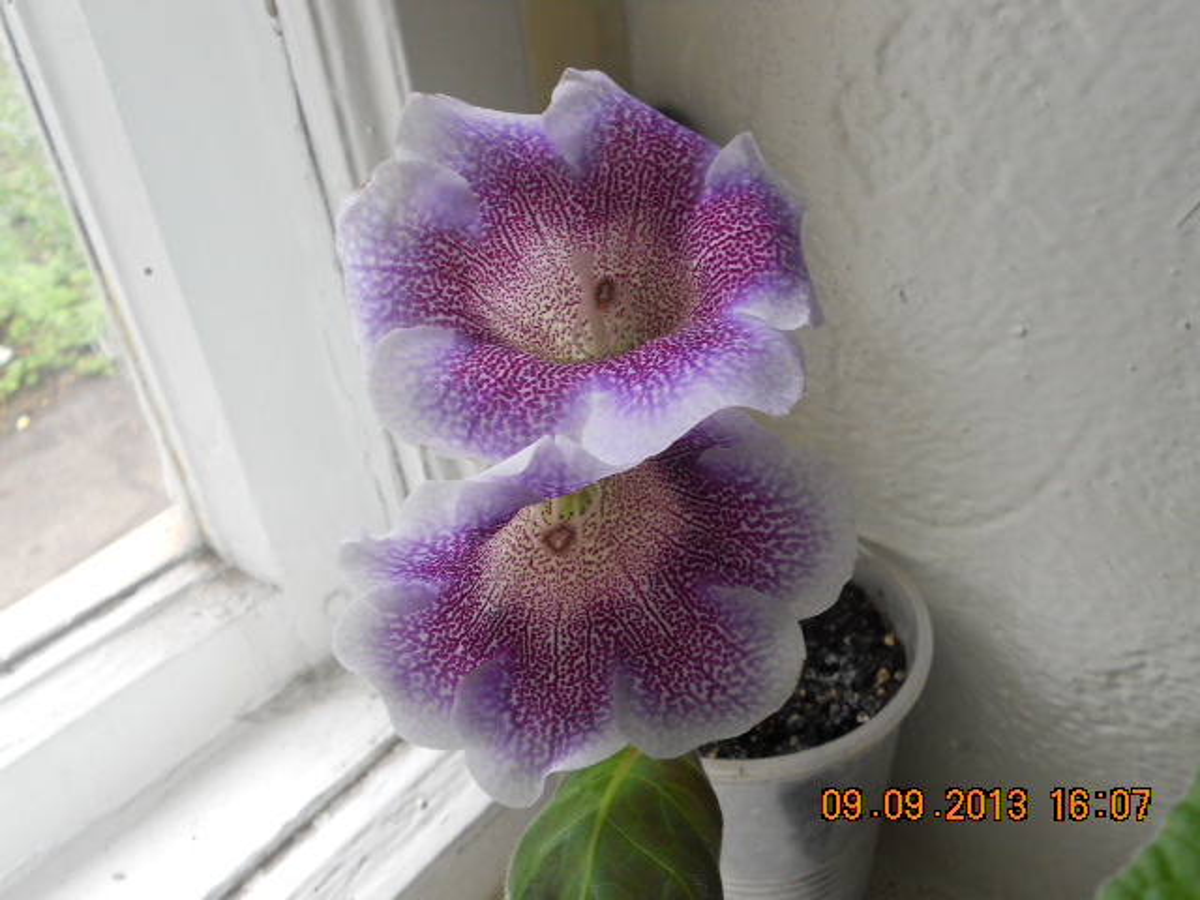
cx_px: 600
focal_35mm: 32
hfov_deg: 56.8
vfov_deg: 44.2
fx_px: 1109
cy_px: 450
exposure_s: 1/30
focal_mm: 5.8
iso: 125
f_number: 3.5
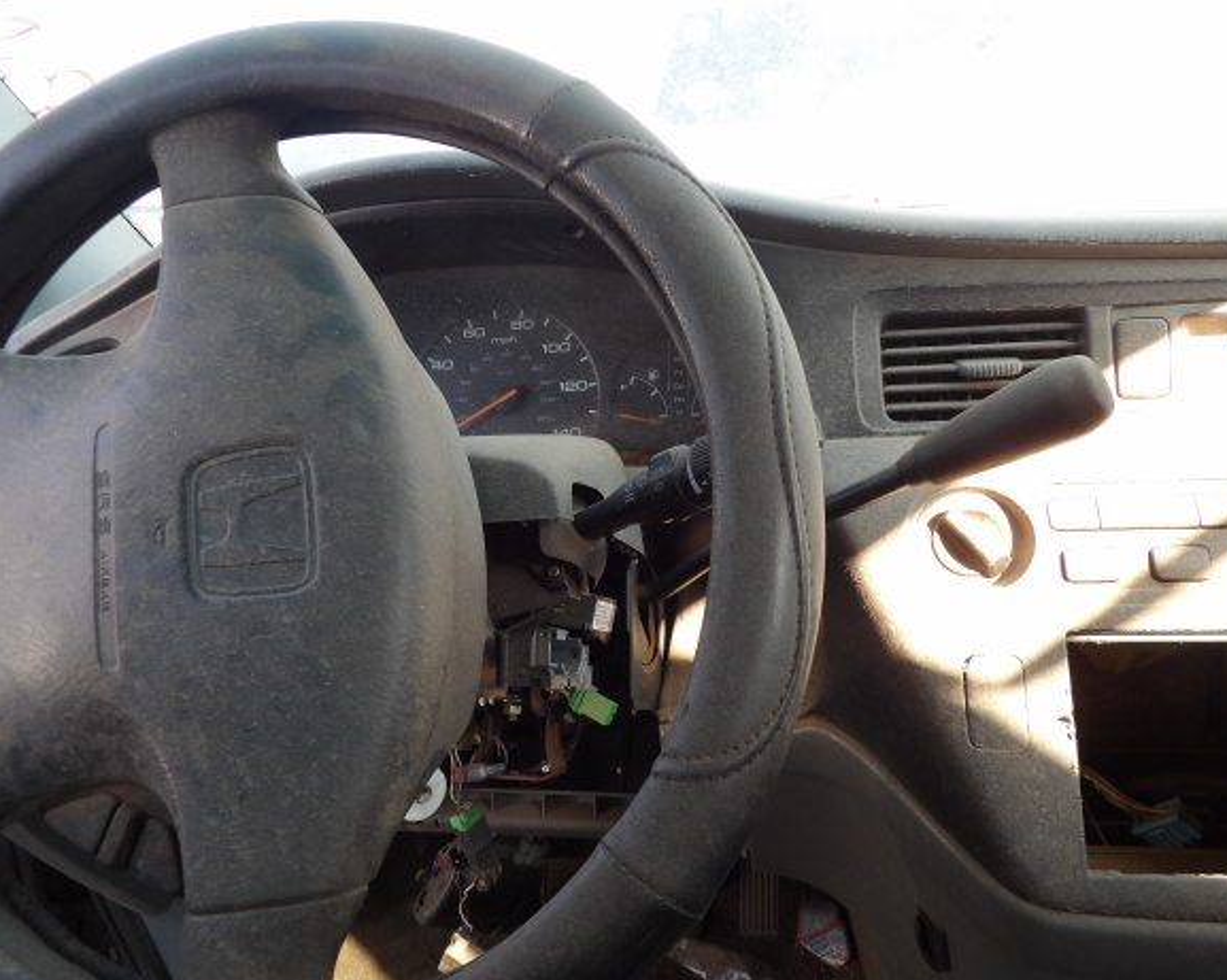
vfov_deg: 54.9
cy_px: 504
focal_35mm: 26
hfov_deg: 66.1
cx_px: 608
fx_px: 944
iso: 100
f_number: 3.2
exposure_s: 1/72
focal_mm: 4.3
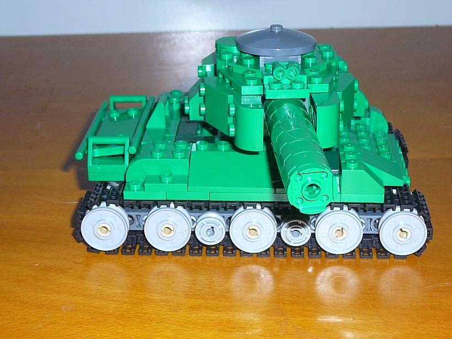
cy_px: 170
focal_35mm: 74
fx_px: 966
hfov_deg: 26.3
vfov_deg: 19.9
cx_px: 226
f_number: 3.5
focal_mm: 8.7
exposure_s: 1/30
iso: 80
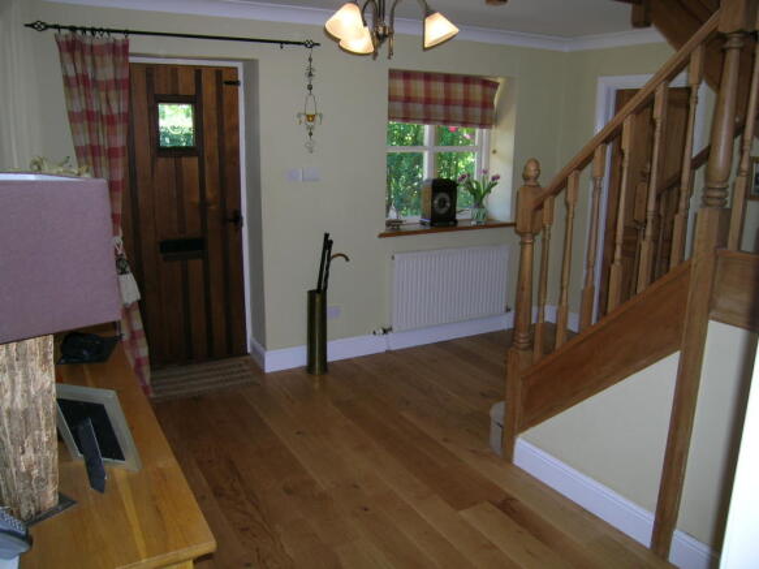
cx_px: 380
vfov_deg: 49.7
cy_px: 284
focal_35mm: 28
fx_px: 614
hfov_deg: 63.5
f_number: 2.8
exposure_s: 1/60.1
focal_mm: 5.8
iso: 50
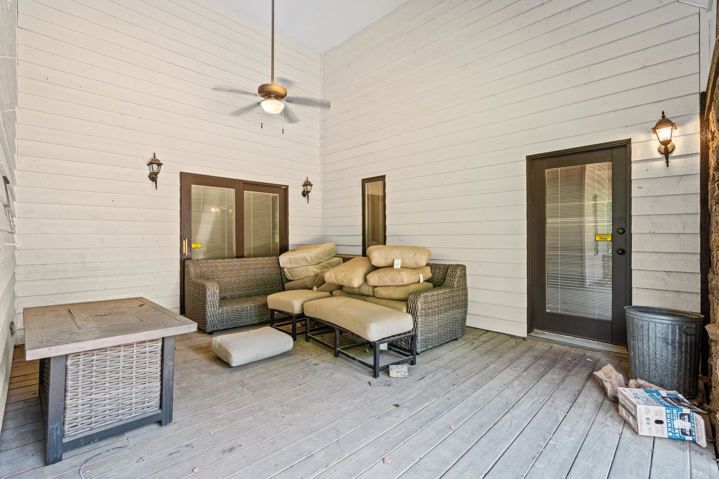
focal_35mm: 16
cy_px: 240
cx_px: 360
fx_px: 320
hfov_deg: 96.7
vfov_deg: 73.7
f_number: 9.5
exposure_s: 1/8
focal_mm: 16
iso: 1000
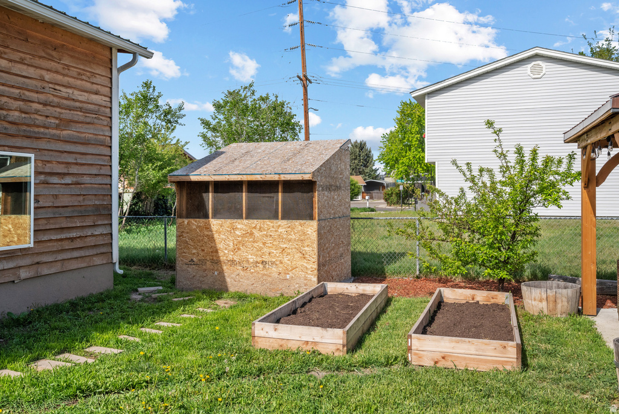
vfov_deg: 43.7
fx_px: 516
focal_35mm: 30
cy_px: 207
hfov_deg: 61.9
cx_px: 310
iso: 800
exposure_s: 1/500
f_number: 8
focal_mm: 30
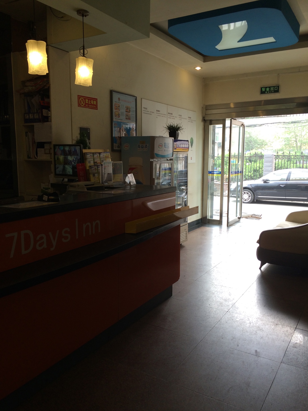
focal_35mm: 29
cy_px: 206
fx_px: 344
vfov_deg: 61.7
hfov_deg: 48.2
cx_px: 154
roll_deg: -0.7
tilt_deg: -8.4
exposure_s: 1/60
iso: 32
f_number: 2.2
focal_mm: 4.15
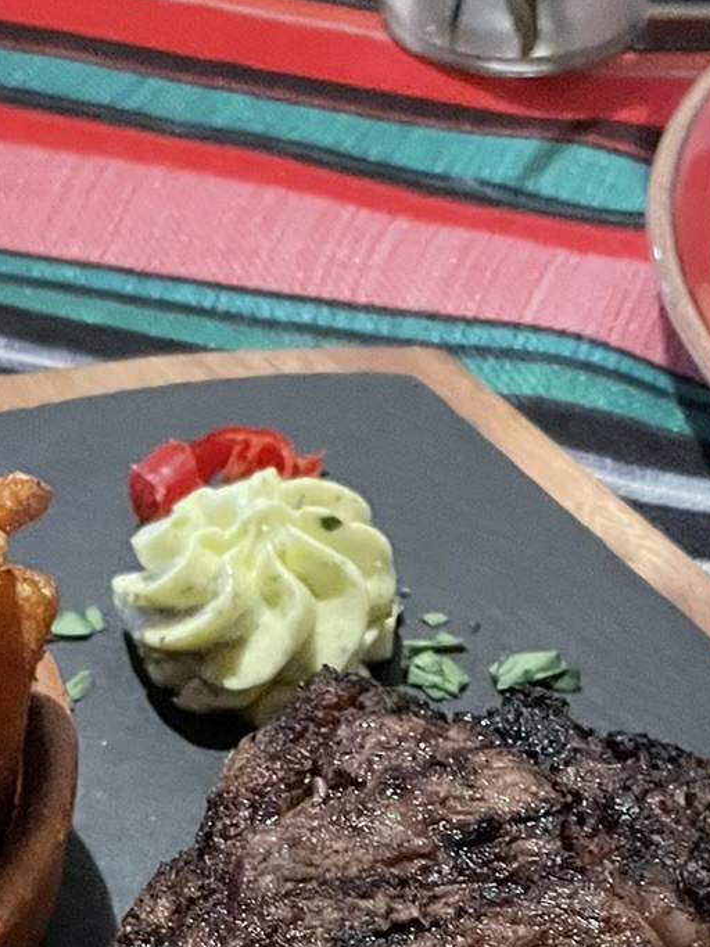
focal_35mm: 78
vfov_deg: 23.1
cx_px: 327
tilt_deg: -52.3
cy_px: 1106
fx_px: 2134
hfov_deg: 18.9
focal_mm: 4.2
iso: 800
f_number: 1.6
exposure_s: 1/25
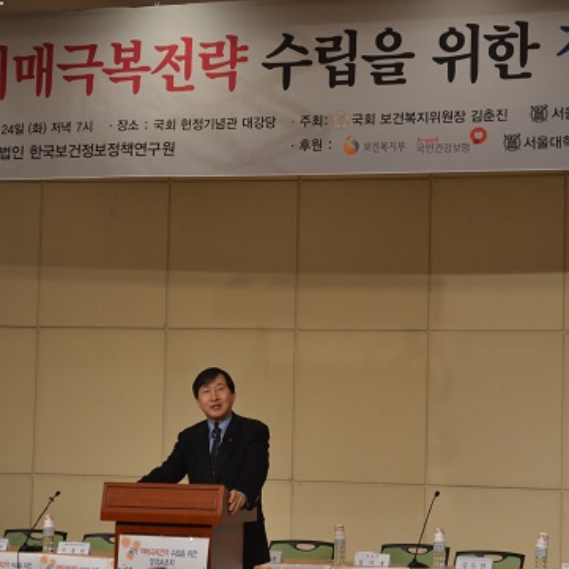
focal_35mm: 107
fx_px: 1983
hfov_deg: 16.3
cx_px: 279
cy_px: 285
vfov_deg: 16.3
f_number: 5.6
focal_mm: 55
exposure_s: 1/50
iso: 400
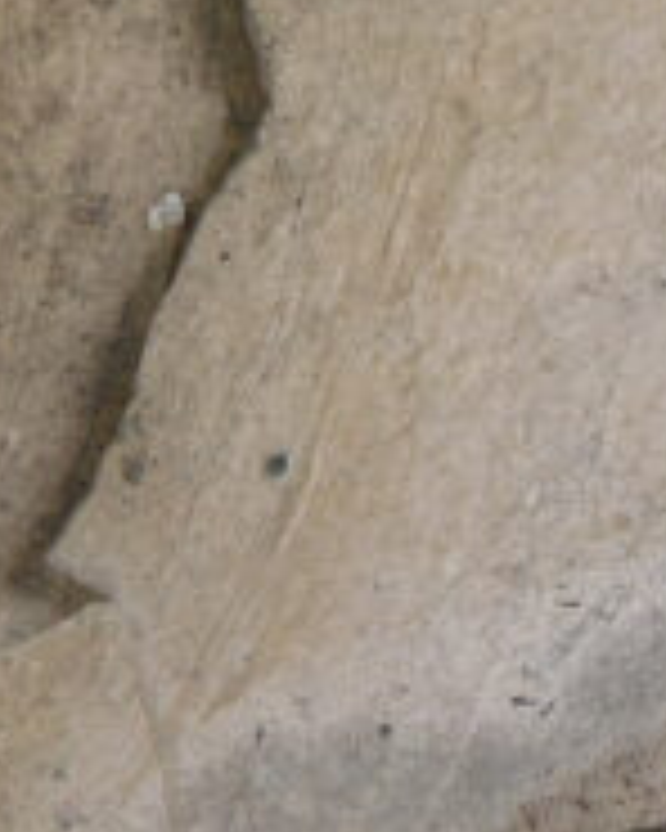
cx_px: 1094
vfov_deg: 14.0
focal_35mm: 137
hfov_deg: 10.7
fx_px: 3376
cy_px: 652
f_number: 3.5
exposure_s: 1/250
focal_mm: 6.3
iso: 125
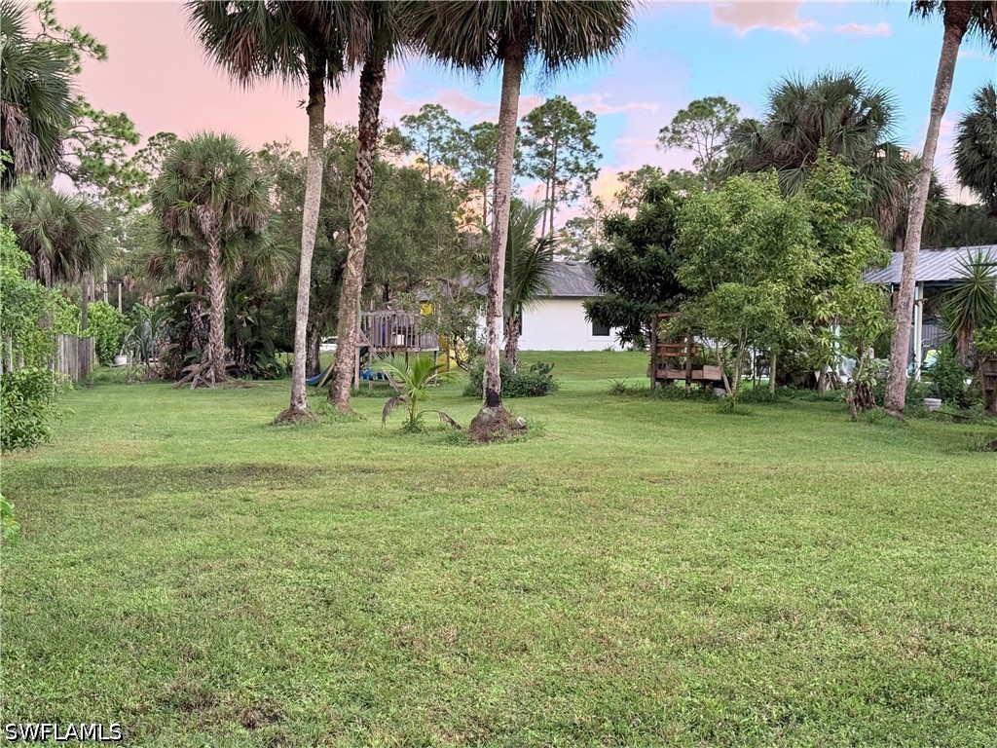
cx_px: 498
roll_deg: -0.5
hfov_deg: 39.7
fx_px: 1382
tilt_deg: -0.2
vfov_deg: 30.3
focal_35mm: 48
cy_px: 374
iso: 160
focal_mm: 6.76
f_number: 1.78
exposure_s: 1/60
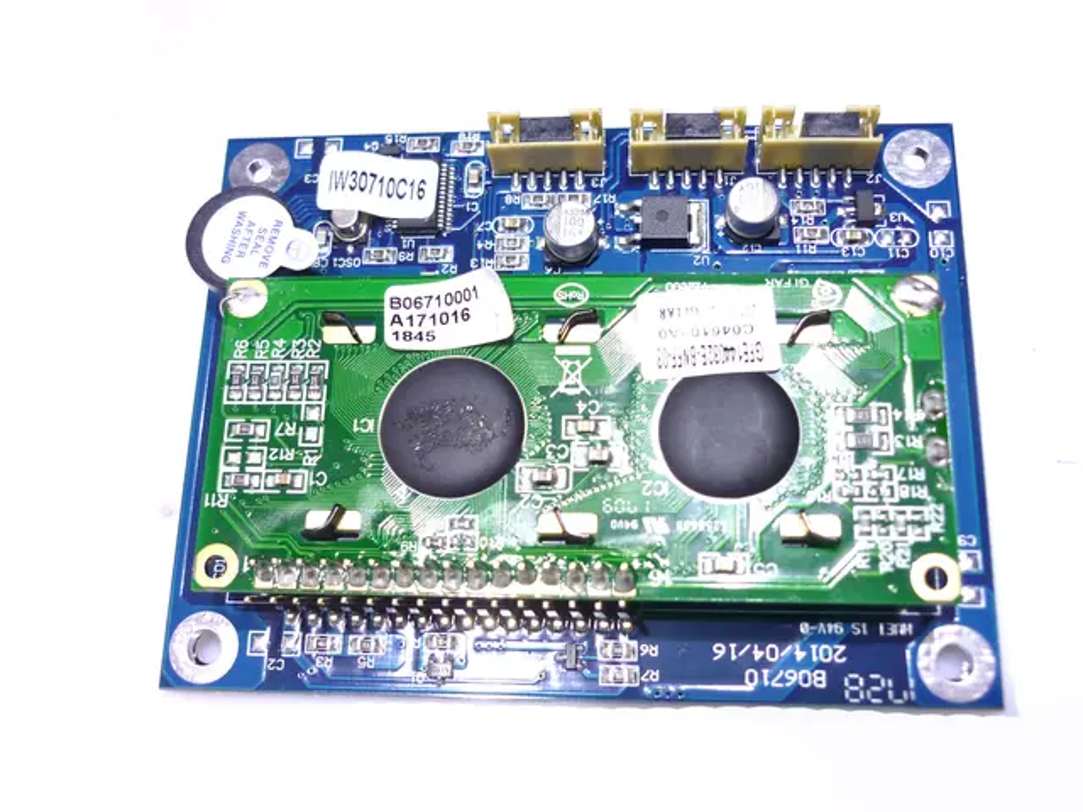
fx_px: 1032
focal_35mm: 33
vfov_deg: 42.9
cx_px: 542
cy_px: 406
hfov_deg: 55.4
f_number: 2.8
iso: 80
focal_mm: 5.5
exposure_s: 1/80
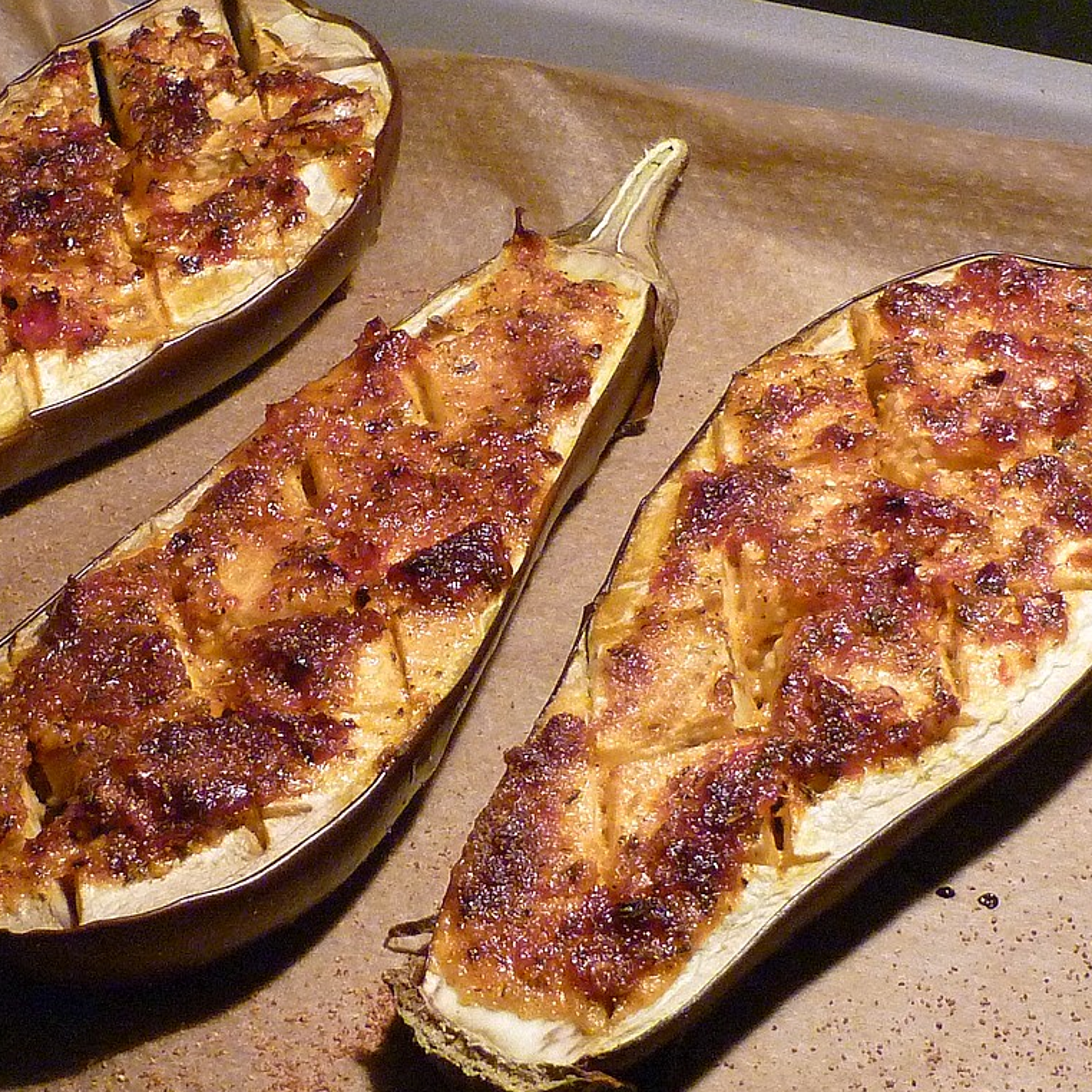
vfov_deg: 21.1
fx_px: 2927
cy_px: 547
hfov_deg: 21.1
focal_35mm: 82
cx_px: 408
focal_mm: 6.4
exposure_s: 1/30
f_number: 3
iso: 400
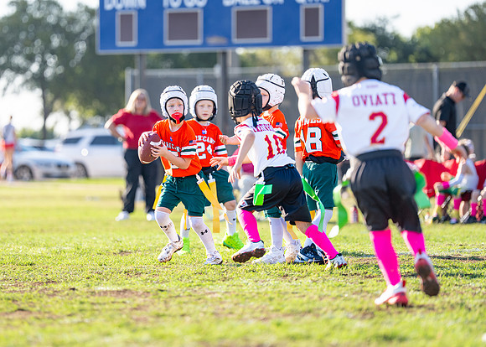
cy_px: 144
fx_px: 3037
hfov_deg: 9.1
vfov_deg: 6.5
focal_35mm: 220
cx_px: 202
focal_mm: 173
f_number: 2.8
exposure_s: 1/1600
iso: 250
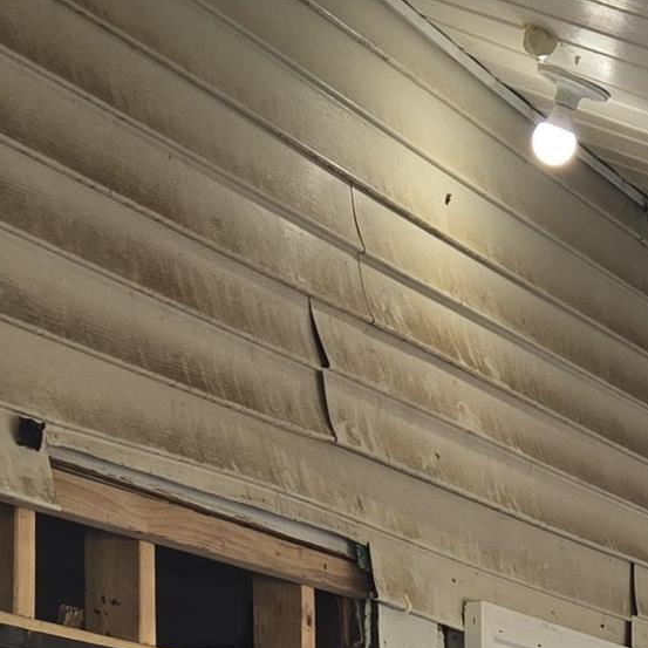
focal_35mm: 113
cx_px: 609
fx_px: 2393
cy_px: 1084
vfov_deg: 14.0
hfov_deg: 15.2
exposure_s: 1/120
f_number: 1.8
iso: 40
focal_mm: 5.4
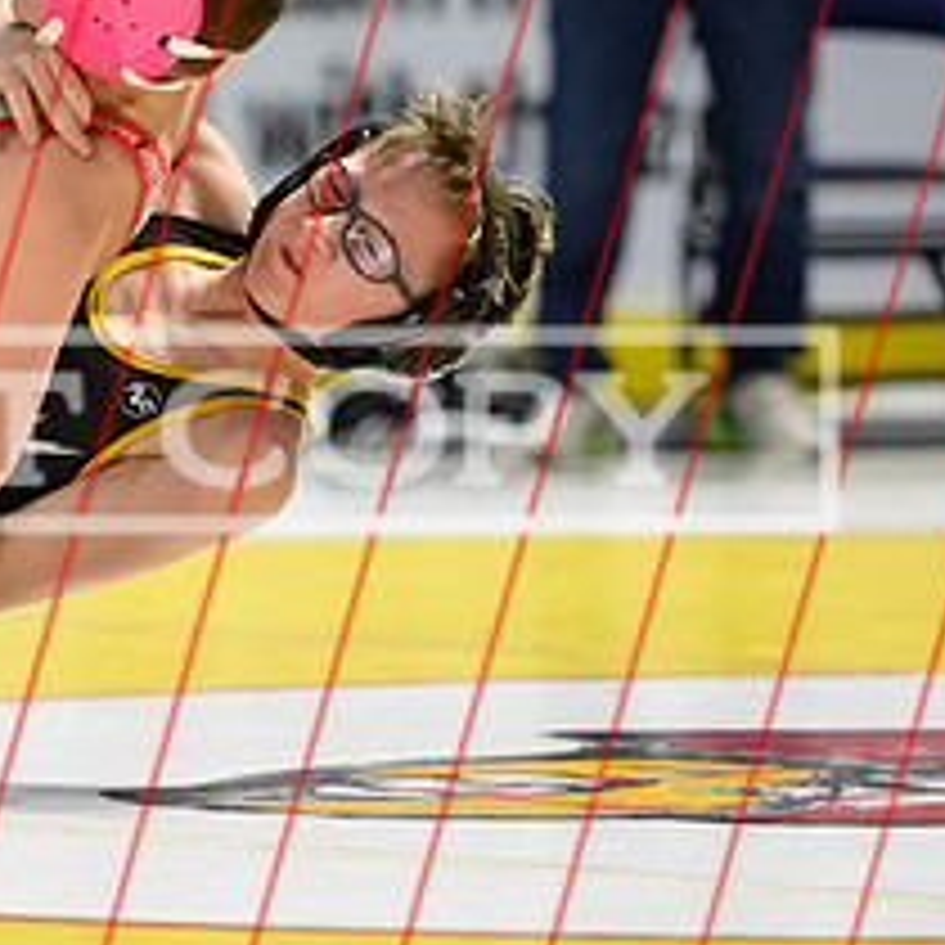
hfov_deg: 5.0
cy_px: 461
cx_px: 0
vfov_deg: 5.0
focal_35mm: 353
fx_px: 10903
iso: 2200
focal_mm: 150
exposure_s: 1/800
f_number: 2.8
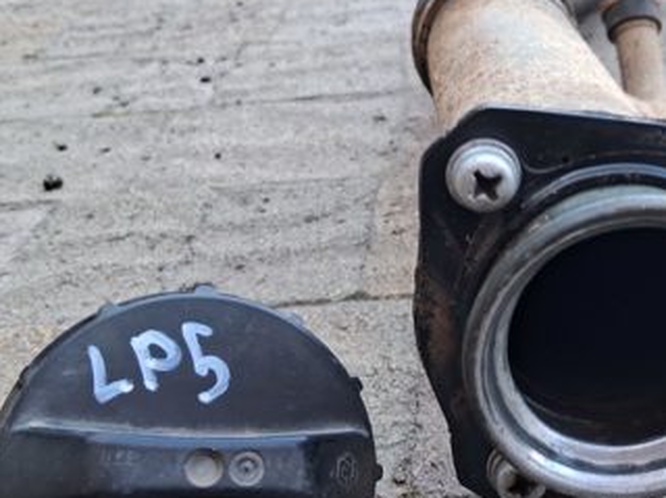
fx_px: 999
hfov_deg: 36.1
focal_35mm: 52
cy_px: 276
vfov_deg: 27.9
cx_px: 495
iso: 64
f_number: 1.8
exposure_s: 1/40
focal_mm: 3.98
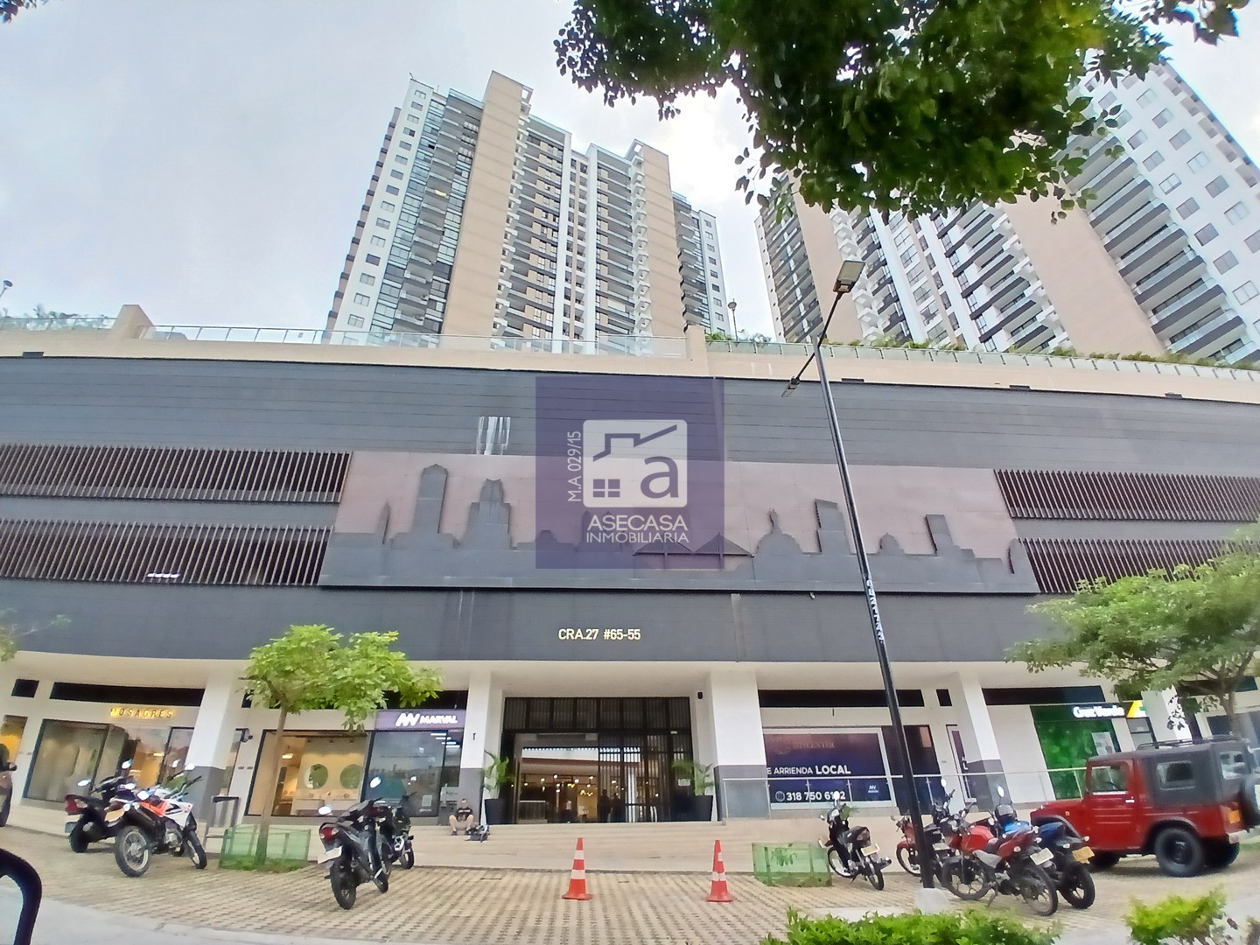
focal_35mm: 17
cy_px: 472
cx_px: 630
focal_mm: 1.4
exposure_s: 1/50
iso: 100
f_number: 2.2
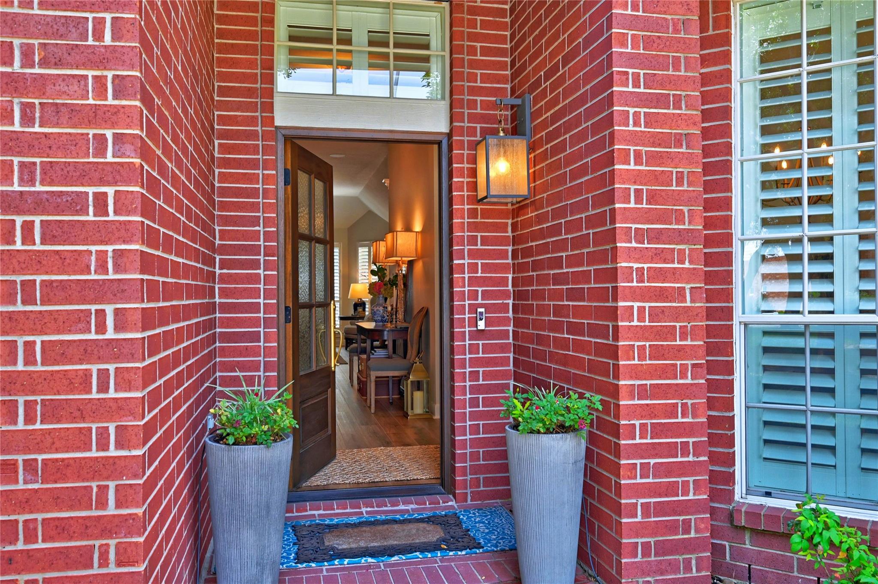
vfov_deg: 43.5
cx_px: 439
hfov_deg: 62.0
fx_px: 731
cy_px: 292
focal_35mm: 30
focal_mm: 30
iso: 400
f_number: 8
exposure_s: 1/50
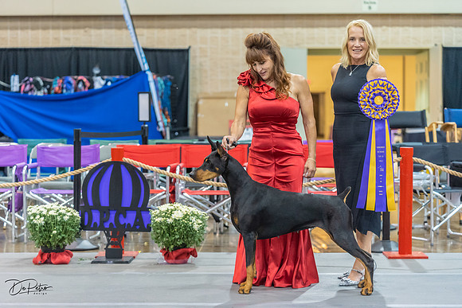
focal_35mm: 80
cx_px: 231
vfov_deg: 17.1
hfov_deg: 25.4
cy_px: 154
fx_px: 1027
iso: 3200
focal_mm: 80
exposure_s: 1/160
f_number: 2.8
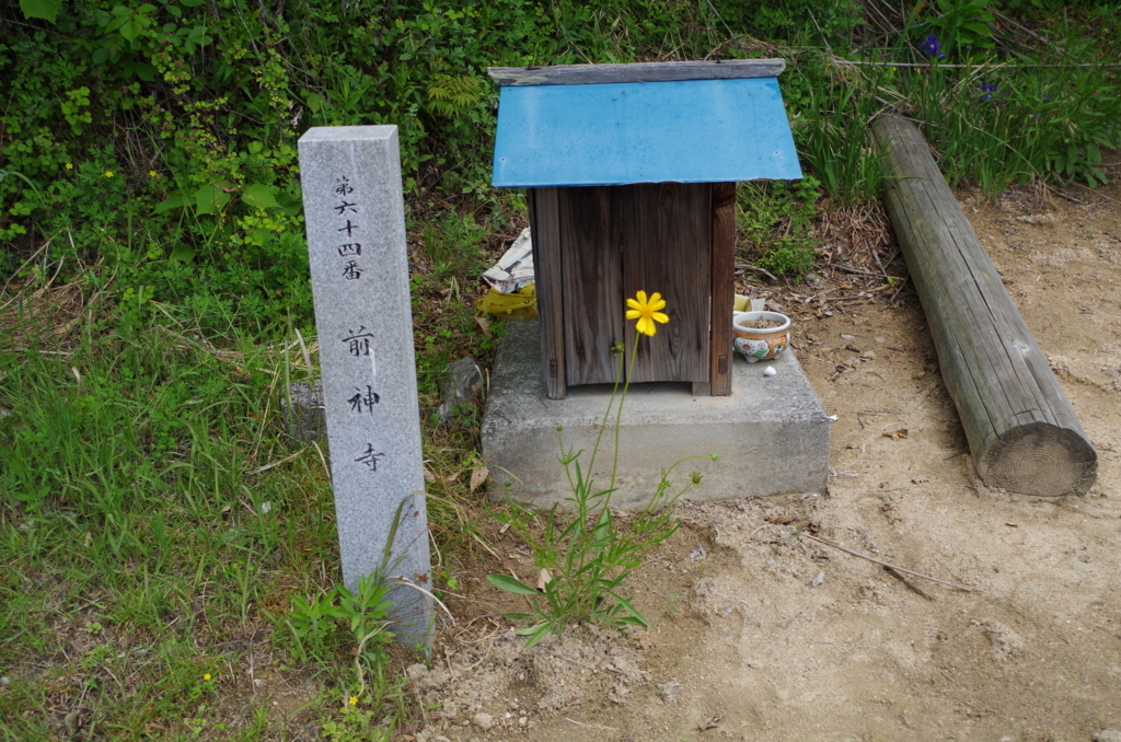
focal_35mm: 39
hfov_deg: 49.6
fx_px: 1212
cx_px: 560
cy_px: 371
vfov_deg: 34.1
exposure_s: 1/800
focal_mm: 26.25
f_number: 5
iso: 200
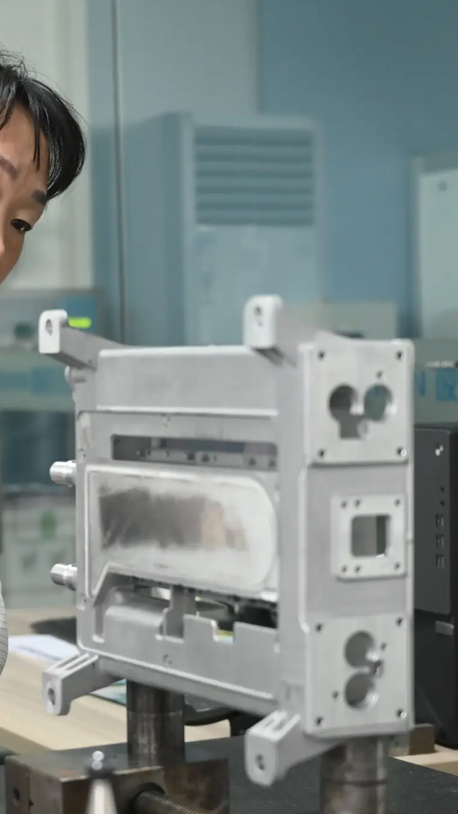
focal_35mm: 89
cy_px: 459
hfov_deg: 13.5
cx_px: 106
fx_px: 1922
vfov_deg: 23.9
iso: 800
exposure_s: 1/125
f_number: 4
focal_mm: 45
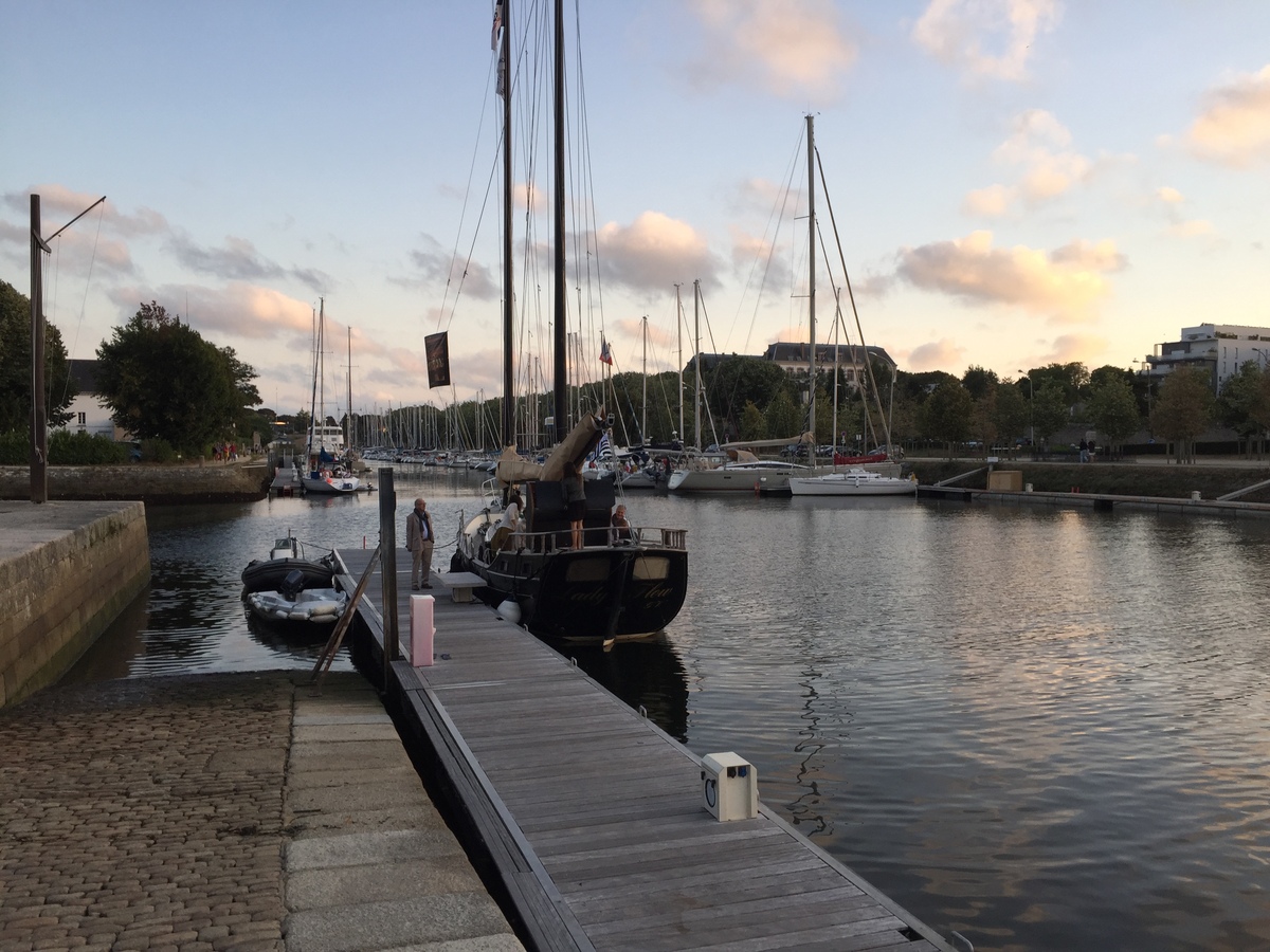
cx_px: 635
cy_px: 476
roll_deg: +0.2
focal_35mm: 29
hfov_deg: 61.7
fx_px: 1064
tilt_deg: -1.2
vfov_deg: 48.2
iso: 32
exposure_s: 1/271
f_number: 2.2
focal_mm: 4.15
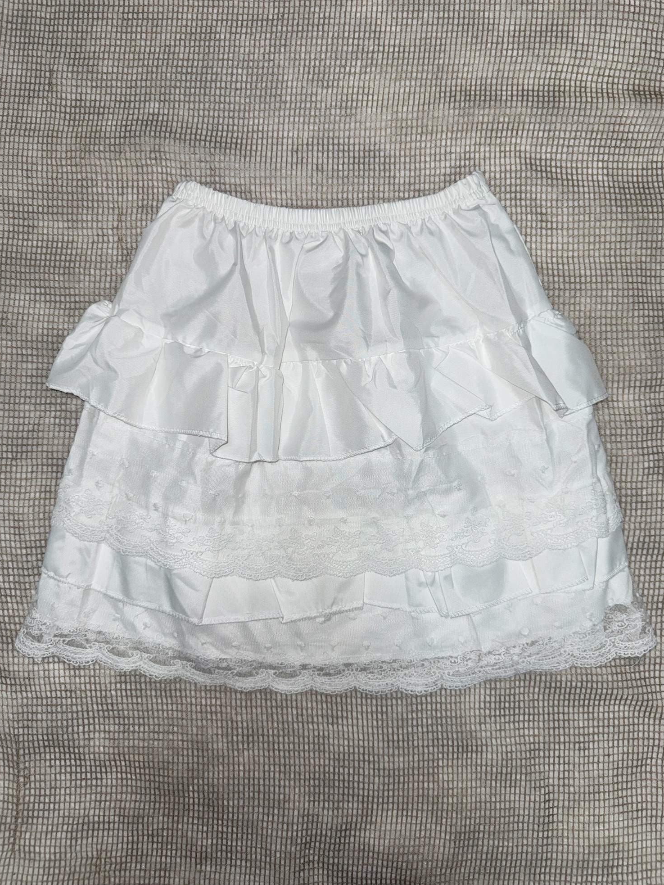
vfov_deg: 69.4
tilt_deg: -89.8
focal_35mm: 25
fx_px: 639
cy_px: 430
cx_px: 339
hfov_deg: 54.9
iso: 50
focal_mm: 6.76
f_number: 1.78
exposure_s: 1/64
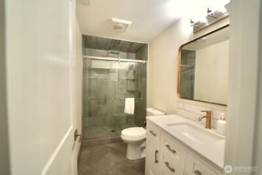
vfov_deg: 81.3
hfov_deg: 104.2
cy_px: 88
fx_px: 102
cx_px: 131
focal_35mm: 14
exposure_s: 1/40
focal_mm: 14
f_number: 3.2
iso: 100
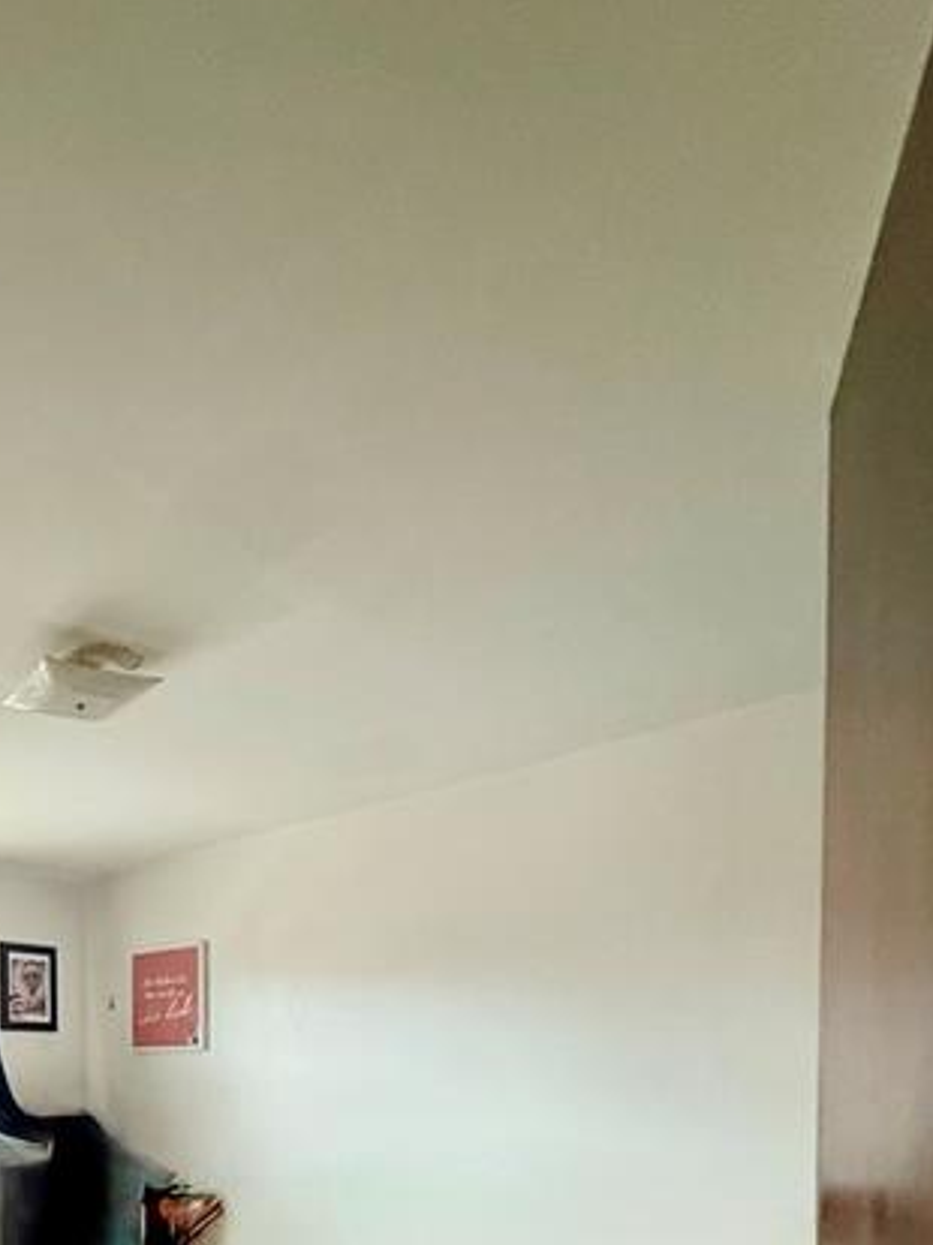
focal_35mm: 26
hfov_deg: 48.9
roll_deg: +0.0
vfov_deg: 58.3
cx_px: 144
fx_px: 935
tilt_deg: +1.1
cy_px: 1104
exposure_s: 1/60
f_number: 2.2
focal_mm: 2.22
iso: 640
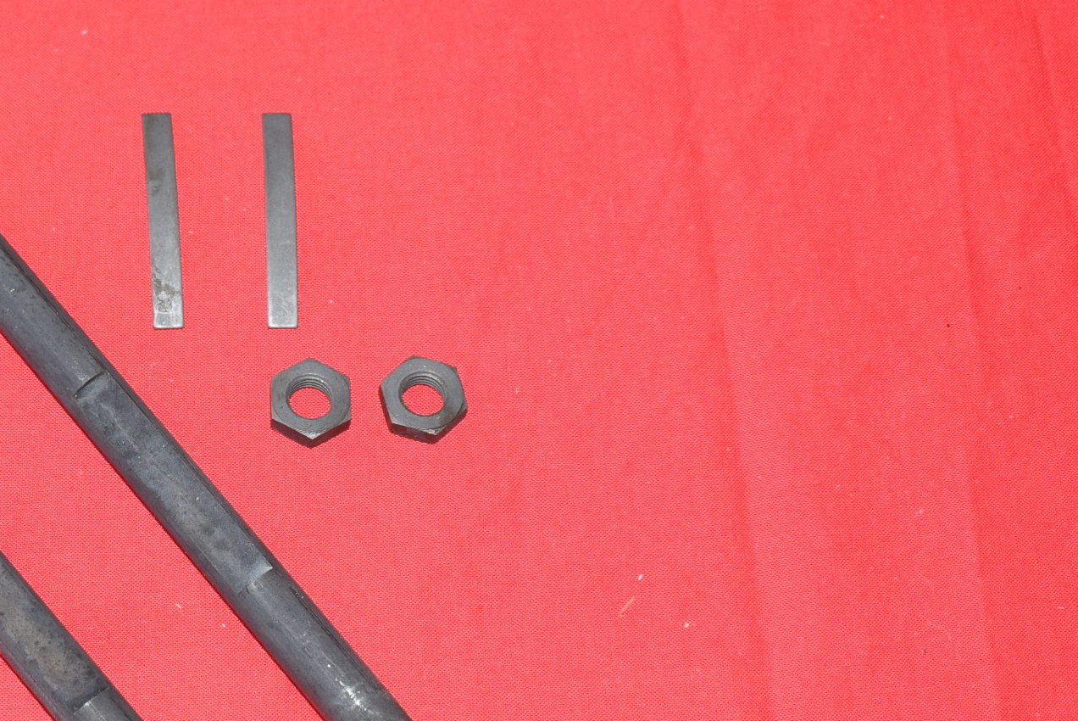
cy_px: 500
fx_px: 2432
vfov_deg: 16.8
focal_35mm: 81
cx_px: 114
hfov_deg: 24.3
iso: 800
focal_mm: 23
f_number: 5.6
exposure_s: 1/160
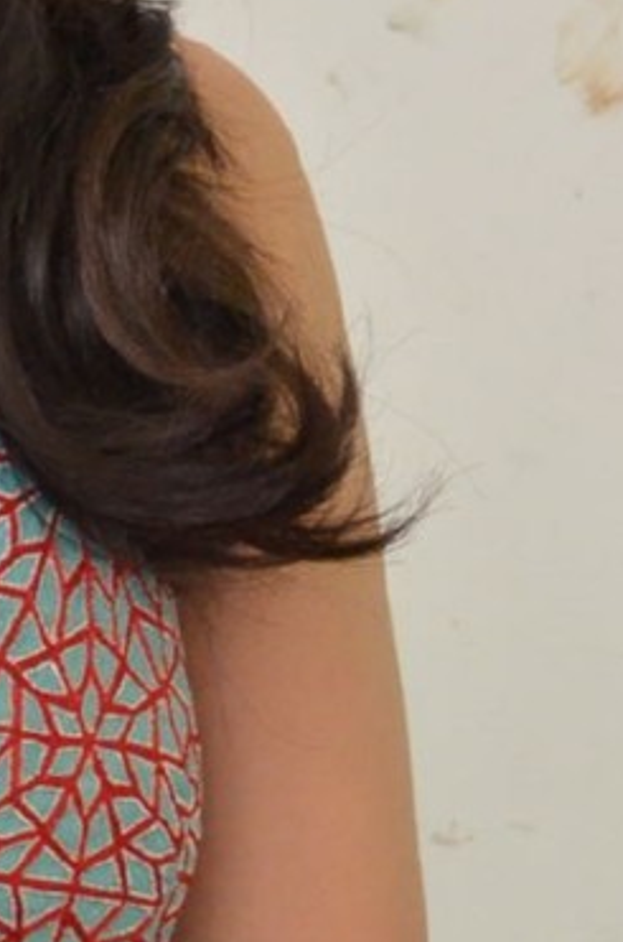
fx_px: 9258
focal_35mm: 355
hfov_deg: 3.8
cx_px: -412
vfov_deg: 5.8
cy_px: 365
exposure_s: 1/125
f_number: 8
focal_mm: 58
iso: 2000
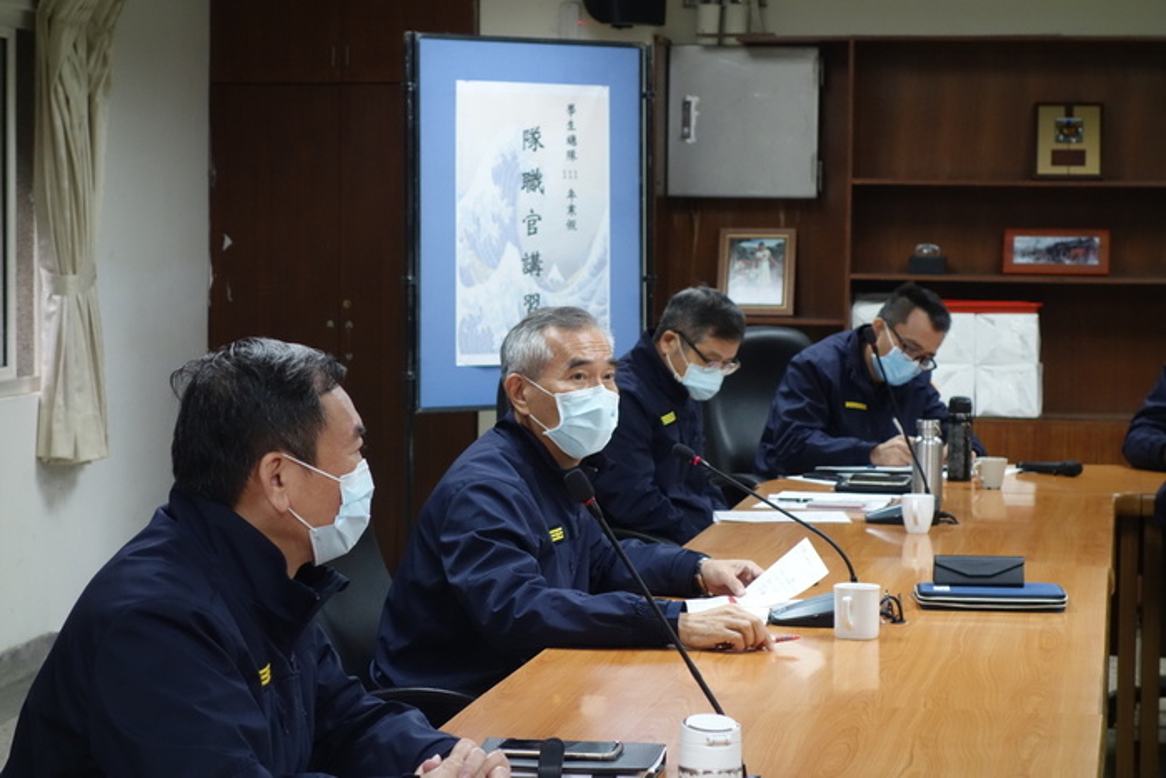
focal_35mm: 100
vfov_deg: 13.7
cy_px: 389
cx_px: 583
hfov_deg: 20.4
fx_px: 3239
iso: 800
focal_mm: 37.1
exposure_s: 1/60
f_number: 4.9
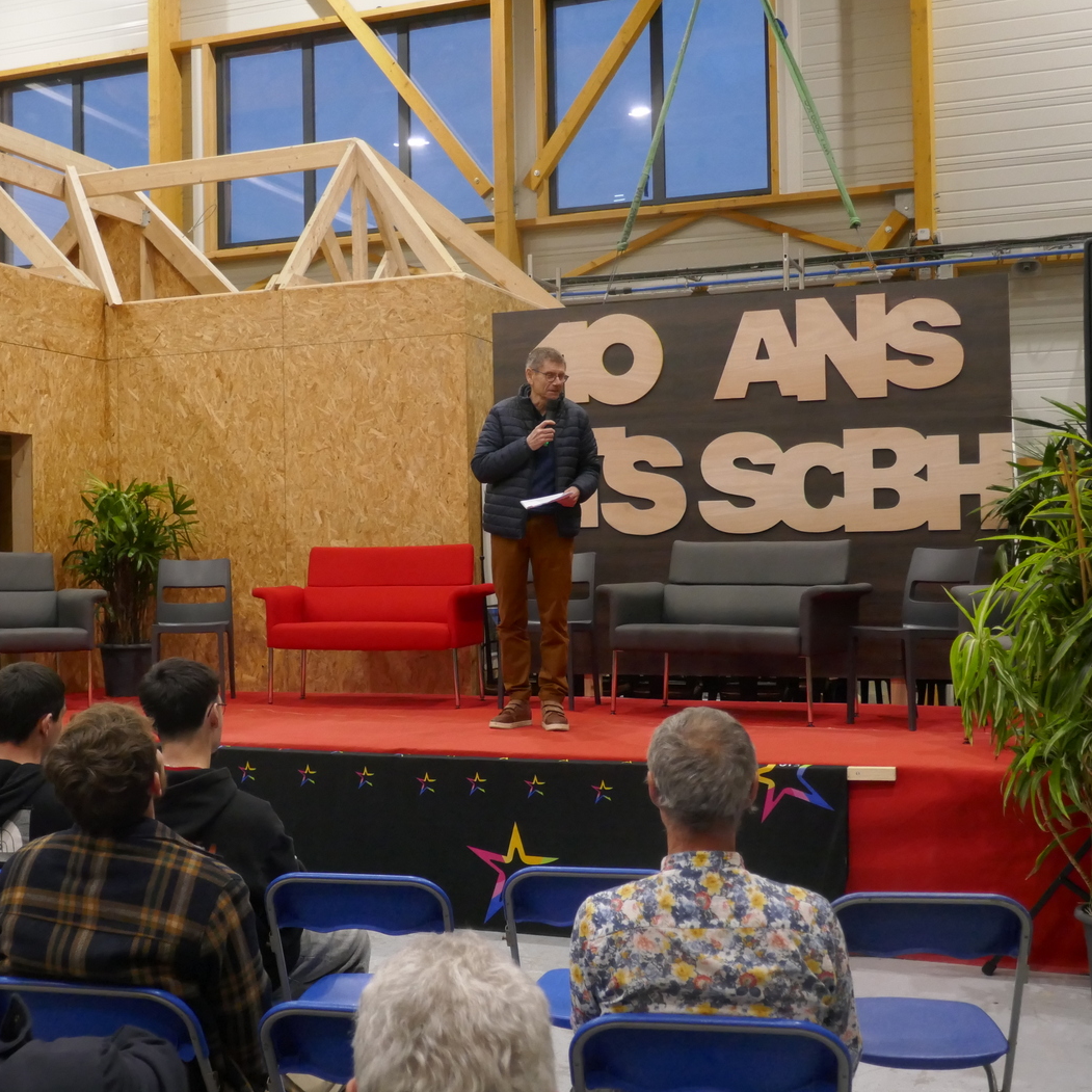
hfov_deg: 38.2
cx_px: 426
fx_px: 1570
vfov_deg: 38.3
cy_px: 542
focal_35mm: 44
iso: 1250
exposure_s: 1/80
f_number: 3.3
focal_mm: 12.3
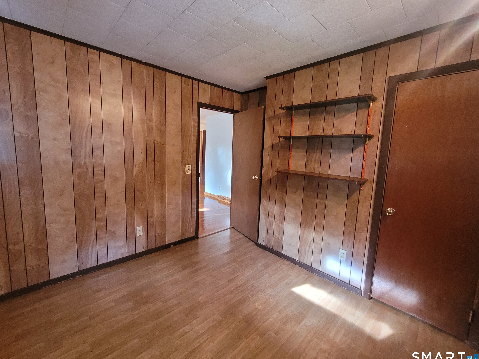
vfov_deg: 85.6
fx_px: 194
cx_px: 231
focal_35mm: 14
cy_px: 172
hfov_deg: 102.0
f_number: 2.2
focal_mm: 1.74
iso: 400
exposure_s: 1/30
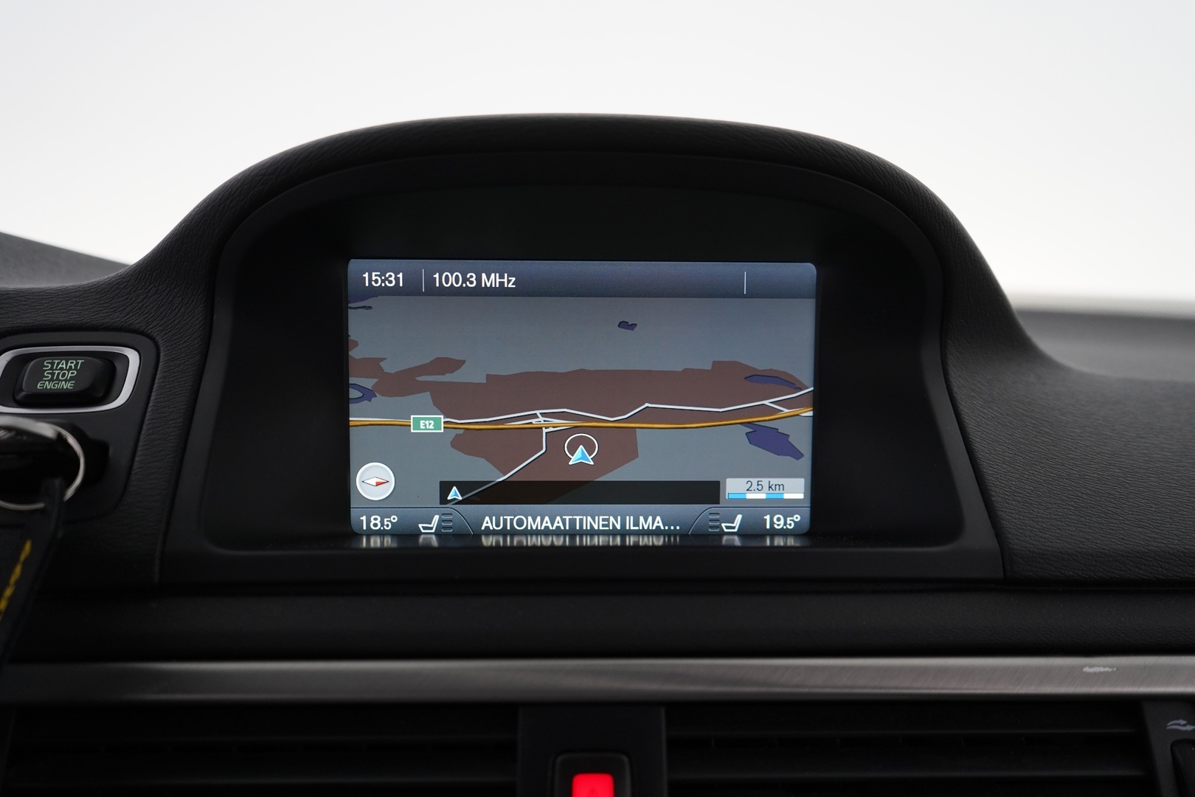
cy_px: 398
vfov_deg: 43.6
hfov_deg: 61.9
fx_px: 996
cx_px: 598
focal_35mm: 30
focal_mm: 30
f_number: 3.5
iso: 1600
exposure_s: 1/40
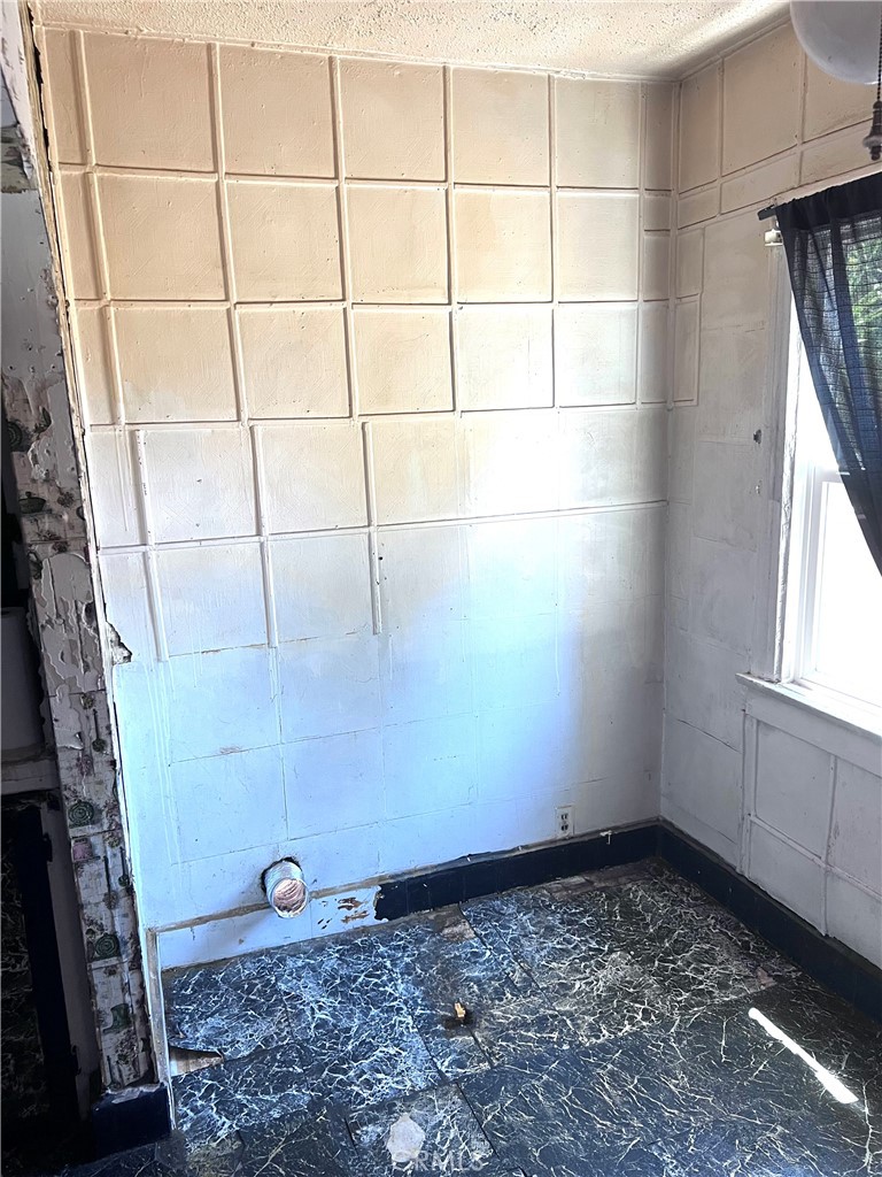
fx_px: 883
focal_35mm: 26
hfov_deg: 53.1
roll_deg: +1.9
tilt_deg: -11.6
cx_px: 441
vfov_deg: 67.3
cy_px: 588
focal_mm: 5.7
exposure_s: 1/64
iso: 125
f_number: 1.5
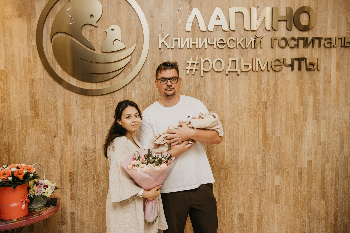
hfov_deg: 54.1
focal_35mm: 35
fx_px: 343
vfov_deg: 37.6
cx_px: 175
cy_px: 116
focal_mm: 34
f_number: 4
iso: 200
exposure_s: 1/160
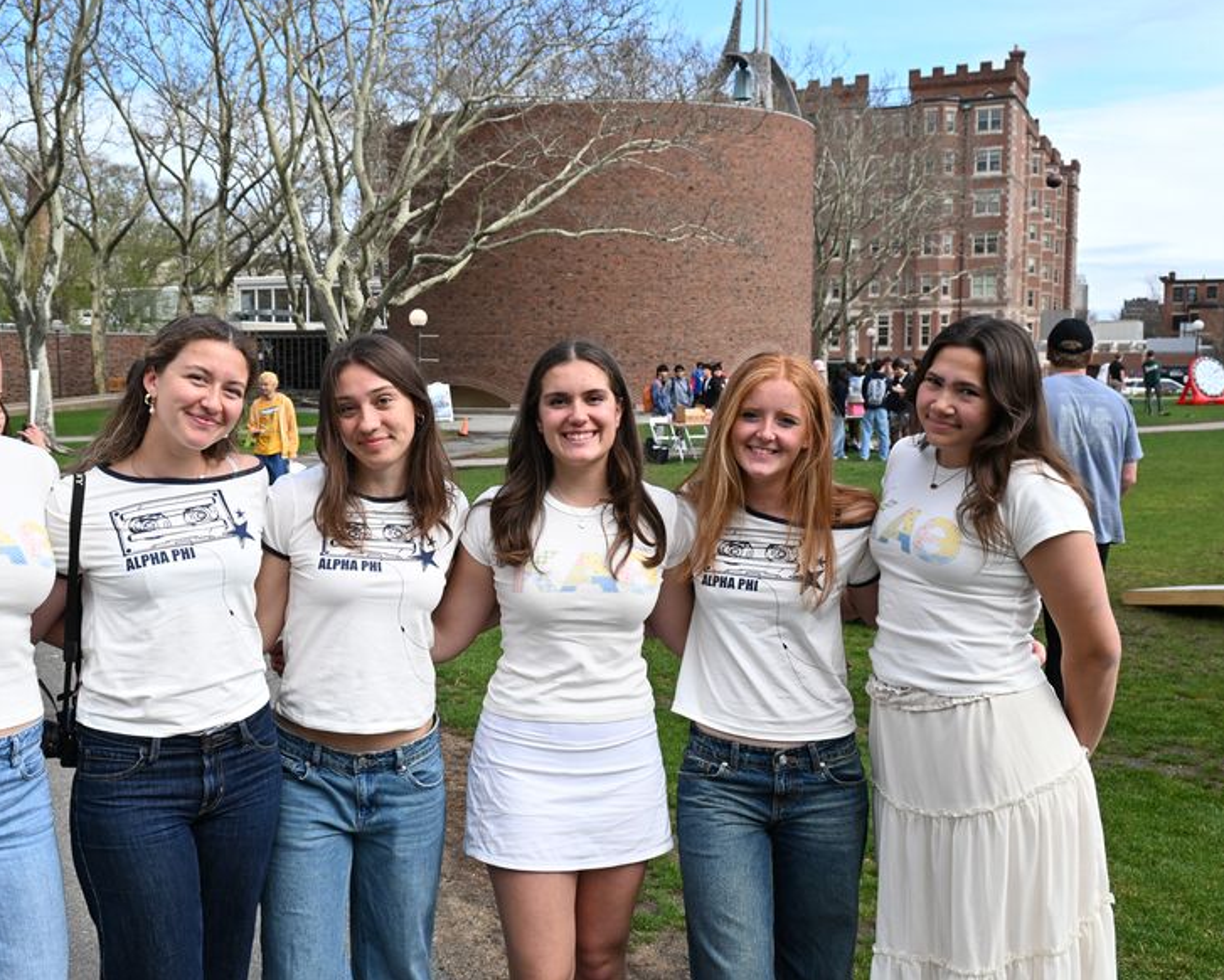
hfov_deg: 49.2
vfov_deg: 40.6
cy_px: 478
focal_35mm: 37
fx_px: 1326
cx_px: 471
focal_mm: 21
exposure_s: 1/500
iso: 200
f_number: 5.6
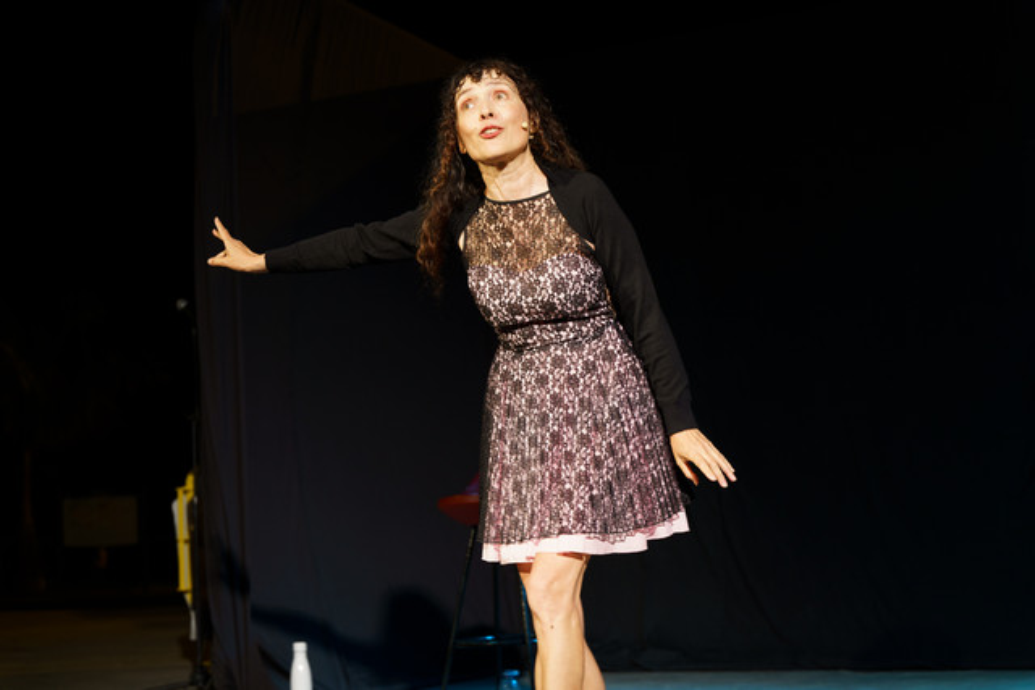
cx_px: 518
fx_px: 1515
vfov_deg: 25.7
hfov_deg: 37.7
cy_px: 345
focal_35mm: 53
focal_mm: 52.7
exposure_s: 1/60
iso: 400
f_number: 2.8
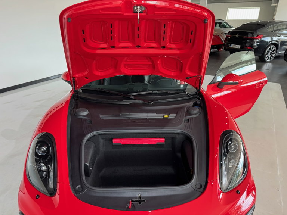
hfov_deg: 71.6
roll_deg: -0.1
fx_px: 199
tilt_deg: -23.3
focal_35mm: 24
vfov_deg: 56.8
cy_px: 108
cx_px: 144
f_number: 1.78
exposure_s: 1/121
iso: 200
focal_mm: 6.76
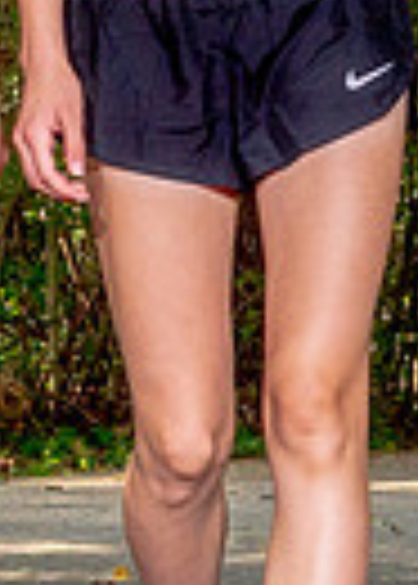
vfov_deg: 7.0
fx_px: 4782
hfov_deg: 5.0
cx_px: 58
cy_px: 115
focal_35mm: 288
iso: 100
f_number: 11
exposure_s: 1/125
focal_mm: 48
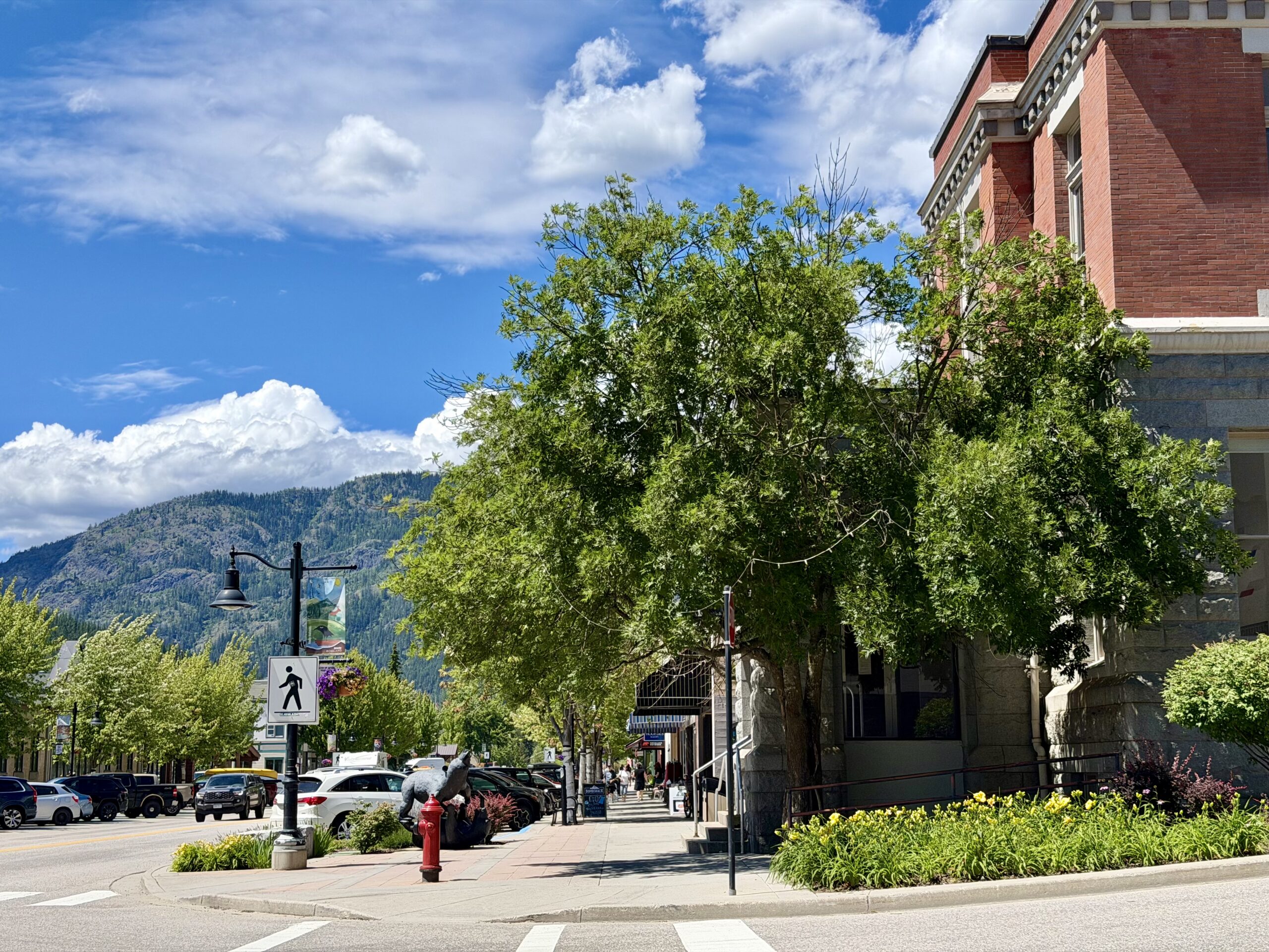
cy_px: 476
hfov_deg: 39.7
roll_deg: +1.0
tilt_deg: +10.8
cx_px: 634
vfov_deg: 30.3
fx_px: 1760
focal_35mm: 48
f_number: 1.78
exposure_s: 1/5587
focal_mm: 6.76
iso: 64
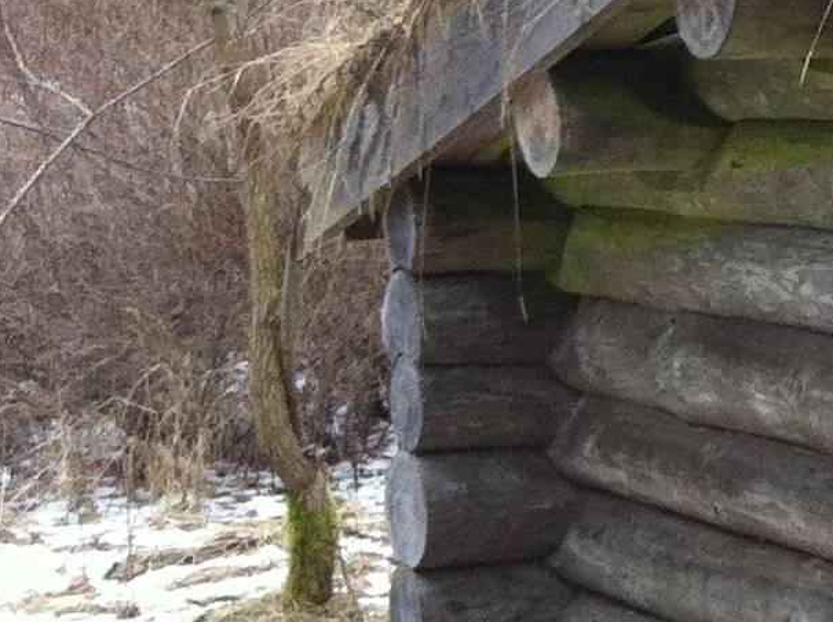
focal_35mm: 150
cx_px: 1669
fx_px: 3605
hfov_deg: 11.8
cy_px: 138
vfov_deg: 9.8
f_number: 2.8
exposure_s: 1/120
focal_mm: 3.85
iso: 125
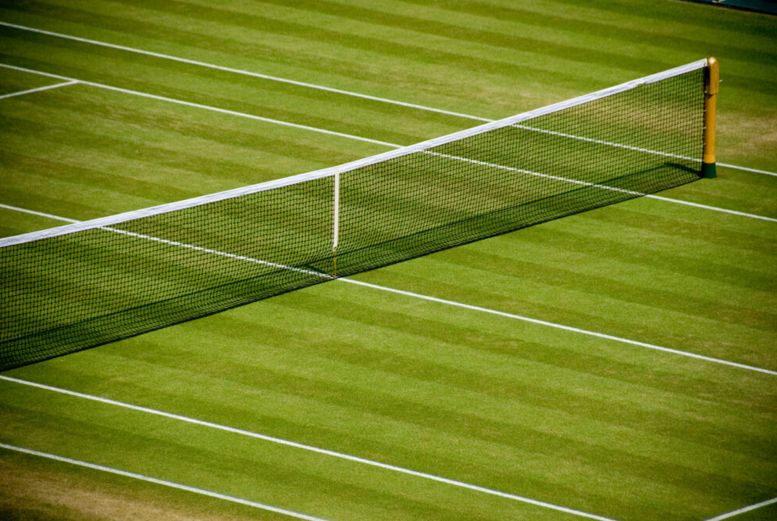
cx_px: 400
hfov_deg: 6.6
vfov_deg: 4.4
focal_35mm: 311
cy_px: 259
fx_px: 6722
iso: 100
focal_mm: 200
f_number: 5.6
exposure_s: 1/350
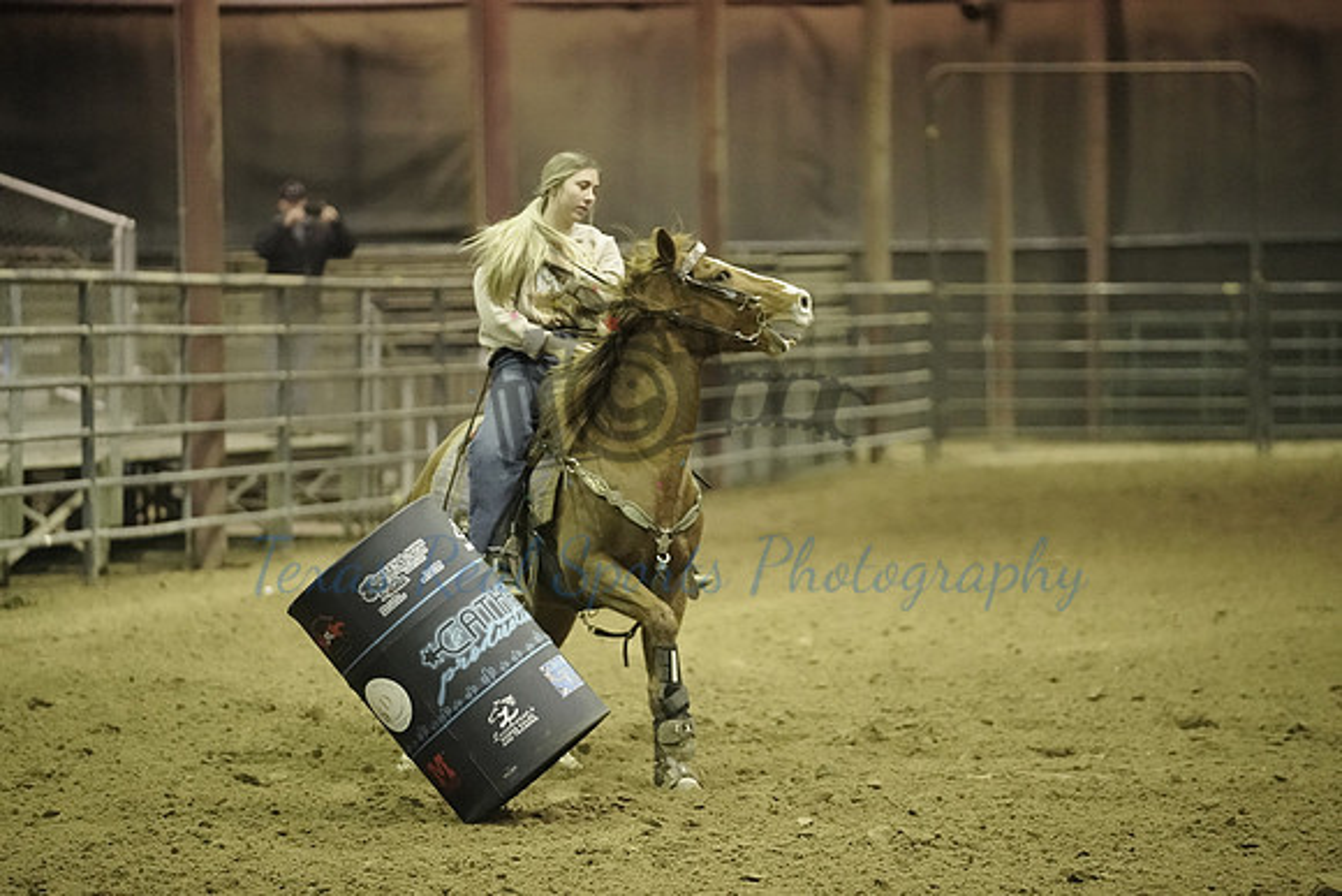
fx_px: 6115
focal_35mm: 164
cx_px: 671
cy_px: 448
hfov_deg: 12.5
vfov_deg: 8.4
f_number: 2.8
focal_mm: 164
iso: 20000
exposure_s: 1/640
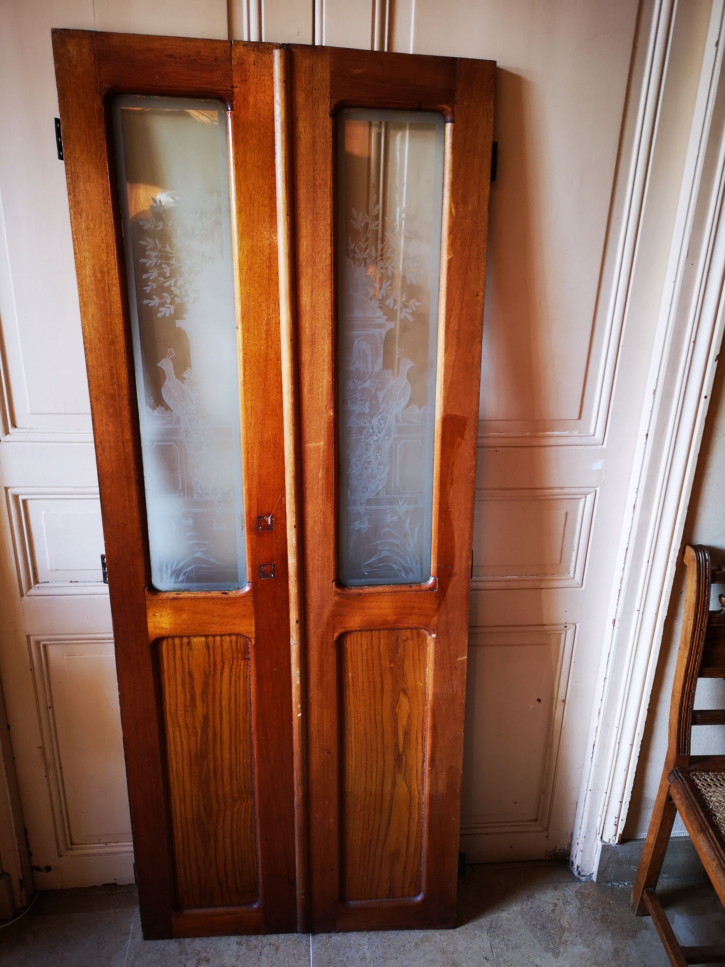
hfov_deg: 51.4
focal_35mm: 27
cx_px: 362
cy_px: 484
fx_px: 754
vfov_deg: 65.3
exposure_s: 1/30
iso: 250
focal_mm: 5.58
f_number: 1.8
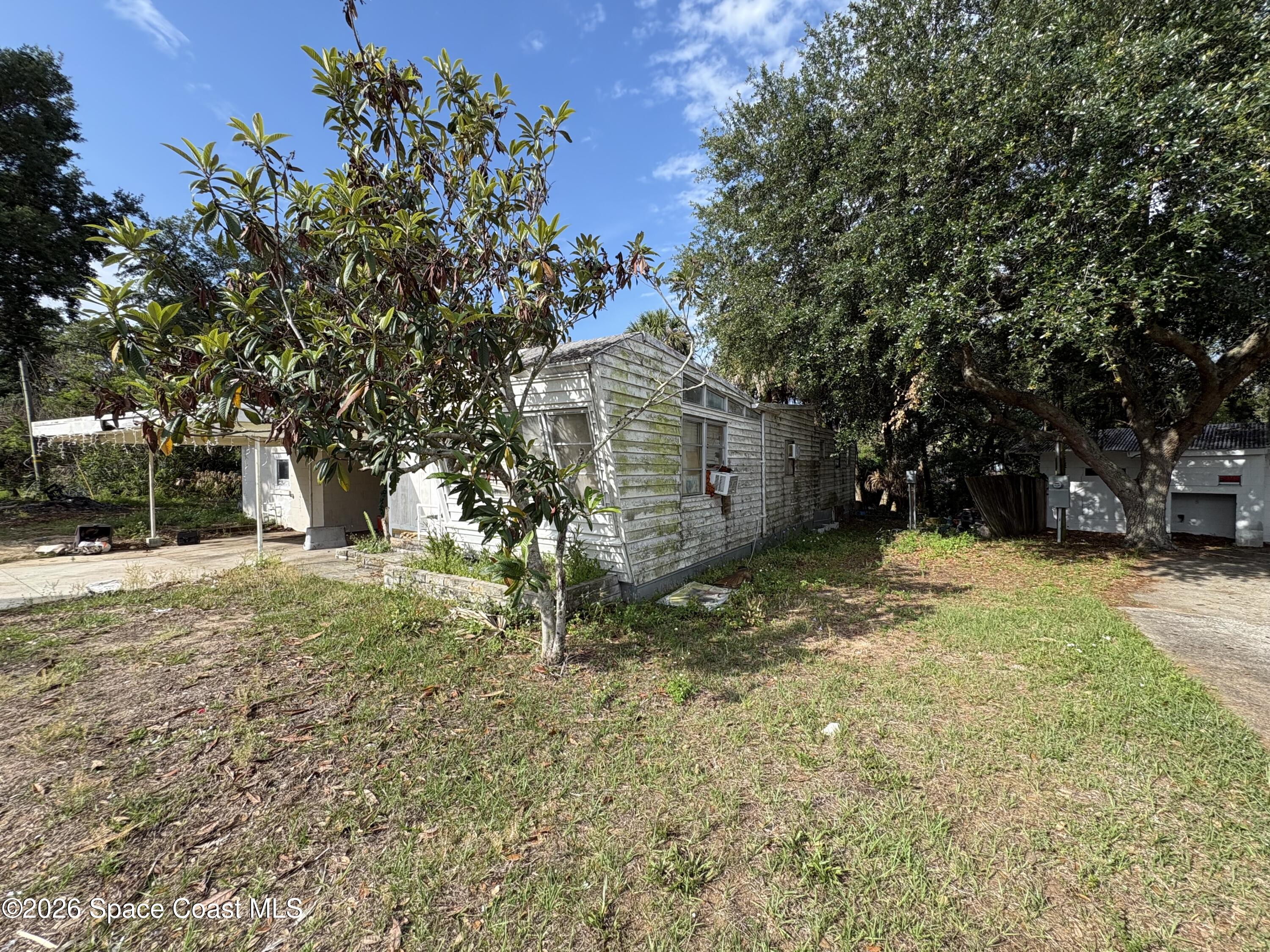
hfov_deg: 102.1
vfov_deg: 85.7
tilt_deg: -1.8
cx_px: 635
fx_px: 514
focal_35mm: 14
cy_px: 476
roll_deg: +0.1
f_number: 2.2
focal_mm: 2.22
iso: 50
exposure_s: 1/1063
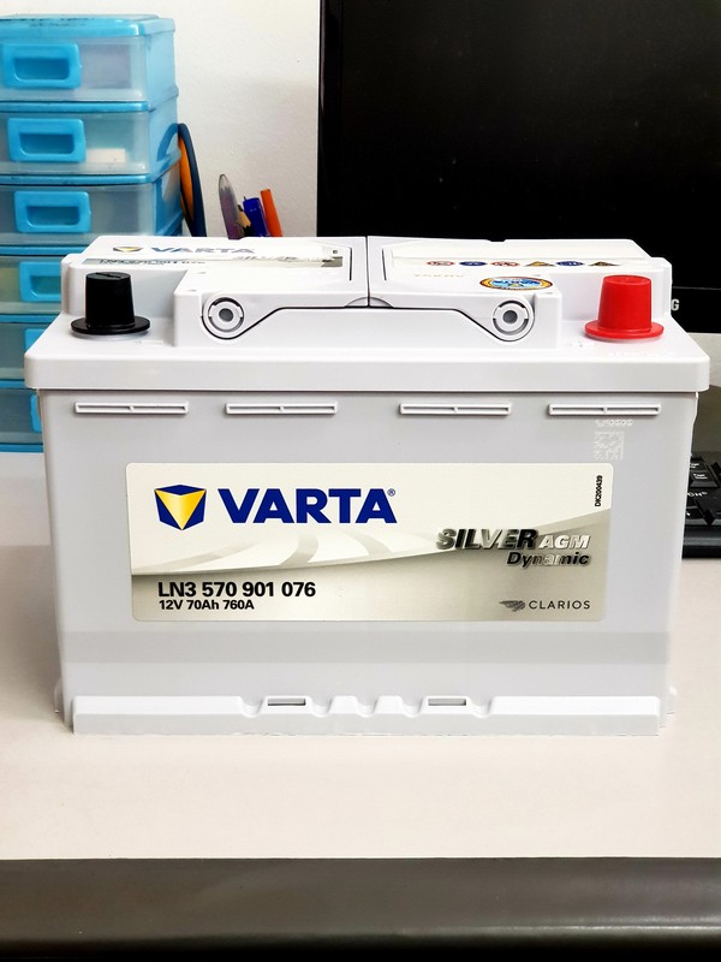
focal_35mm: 52
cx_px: 360
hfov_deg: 28.0
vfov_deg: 36.8
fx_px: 1444
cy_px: 481
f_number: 2.4
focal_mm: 6
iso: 200
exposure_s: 1/23
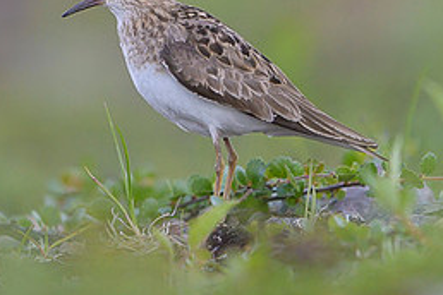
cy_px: -7
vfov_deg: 0.9
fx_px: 19638
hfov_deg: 1.3
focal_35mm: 1596
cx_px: 147
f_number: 4
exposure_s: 1/1000
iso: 1000
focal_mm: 500
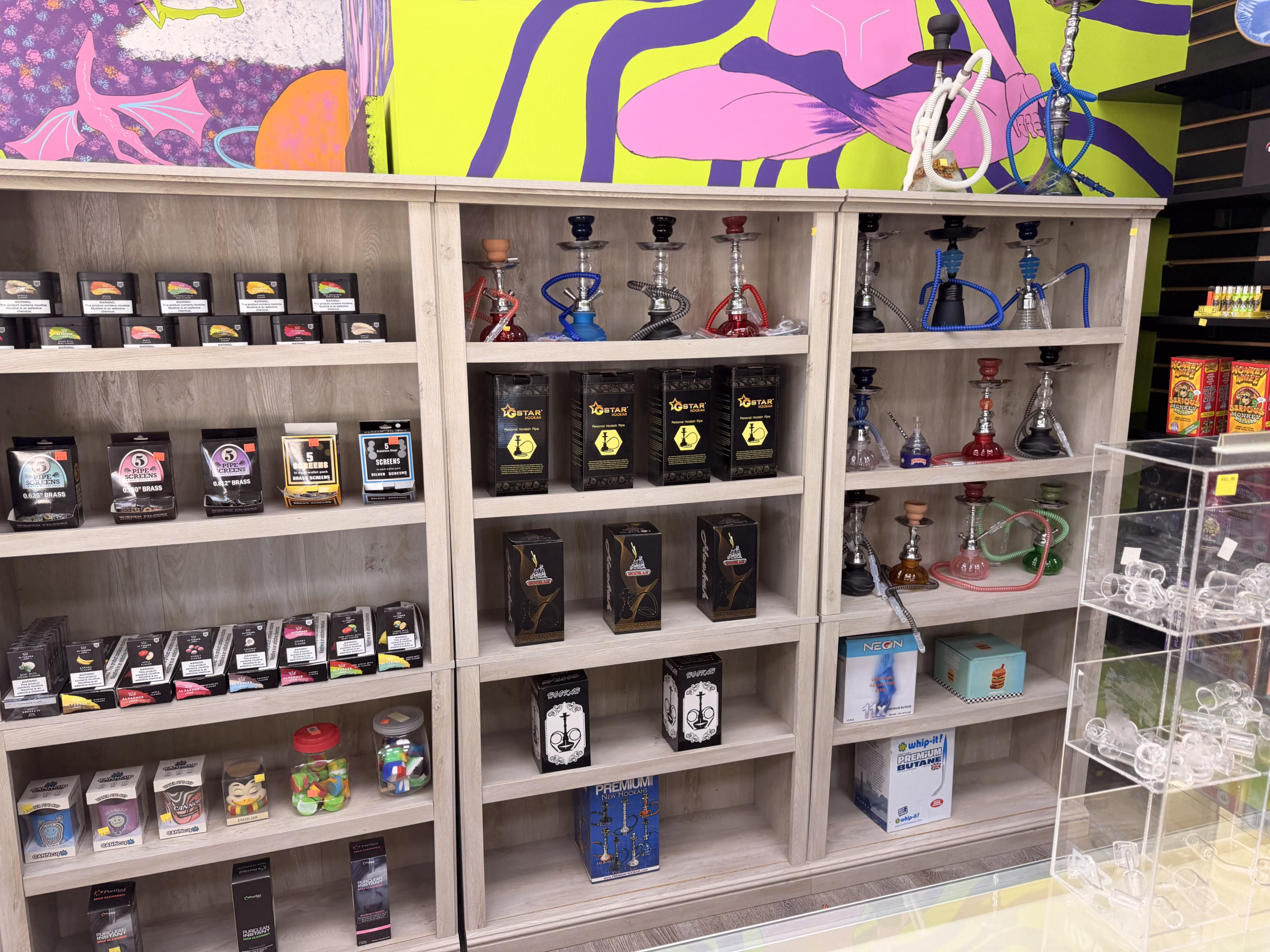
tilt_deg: -11.8
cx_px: 635
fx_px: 881
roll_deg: -0.5
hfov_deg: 71.6
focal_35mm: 24
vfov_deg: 56.8
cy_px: 476
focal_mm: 6.76
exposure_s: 1/138
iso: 125
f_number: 1.78
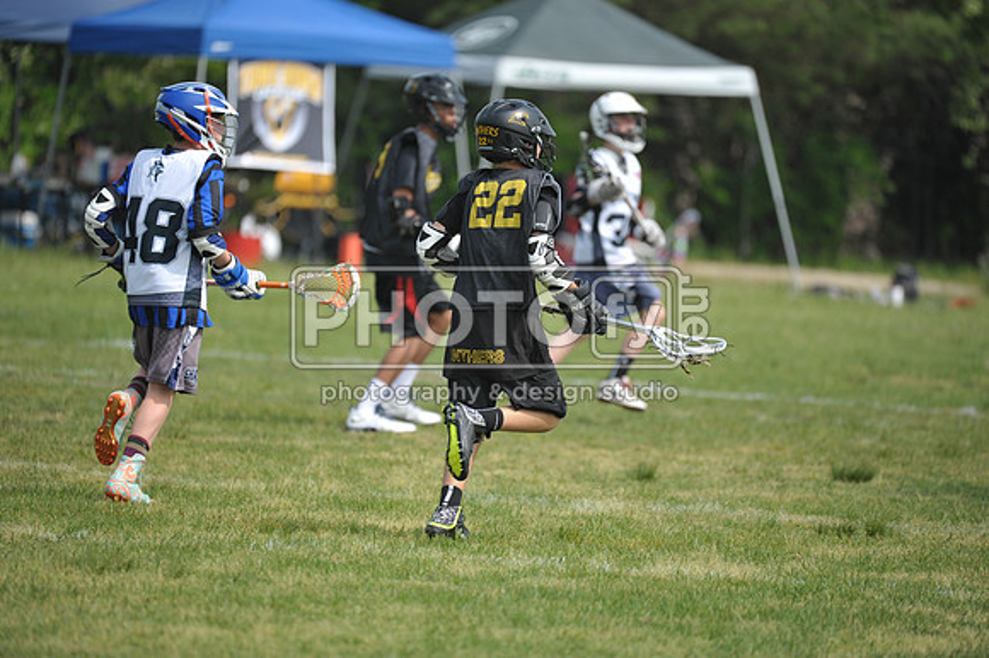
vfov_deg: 4.0
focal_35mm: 340
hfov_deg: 6.1
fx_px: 9335
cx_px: 494
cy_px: 329
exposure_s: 1/2500
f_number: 4
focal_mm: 340
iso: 640
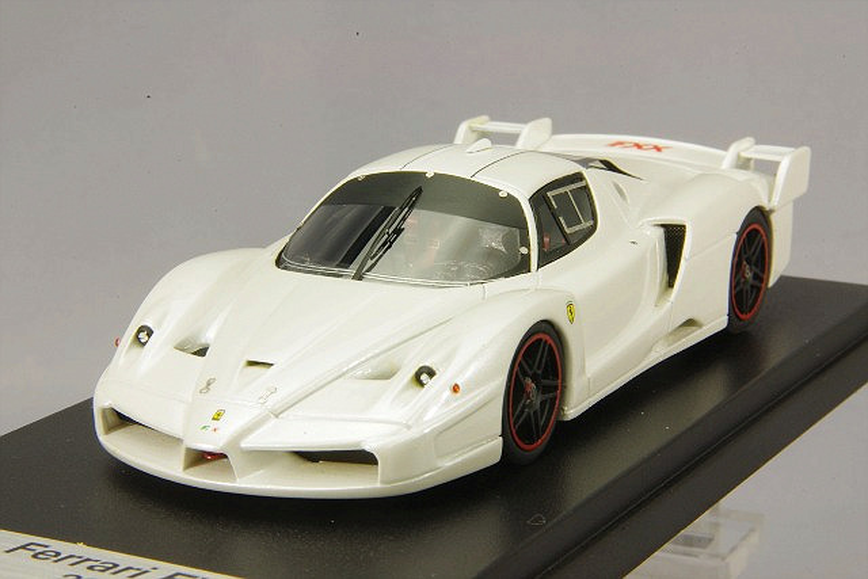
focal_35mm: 112
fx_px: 2701
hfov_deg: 18.3
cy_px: 290
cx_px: 434
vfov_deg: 12.2
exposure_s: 1/1.67
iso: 400
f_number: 32
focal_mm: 75
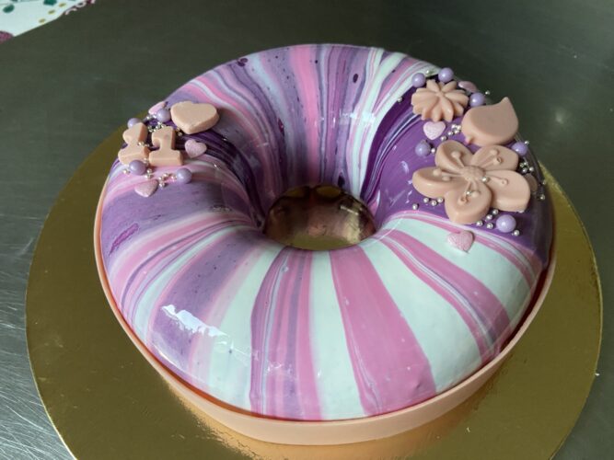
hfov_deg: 67.3
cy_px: 230
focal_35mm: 26
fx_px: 461
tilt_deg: -56.8
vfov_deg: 53.0
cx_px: 307
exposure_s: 1/59
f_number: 1.8
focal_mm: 4.25
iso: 500
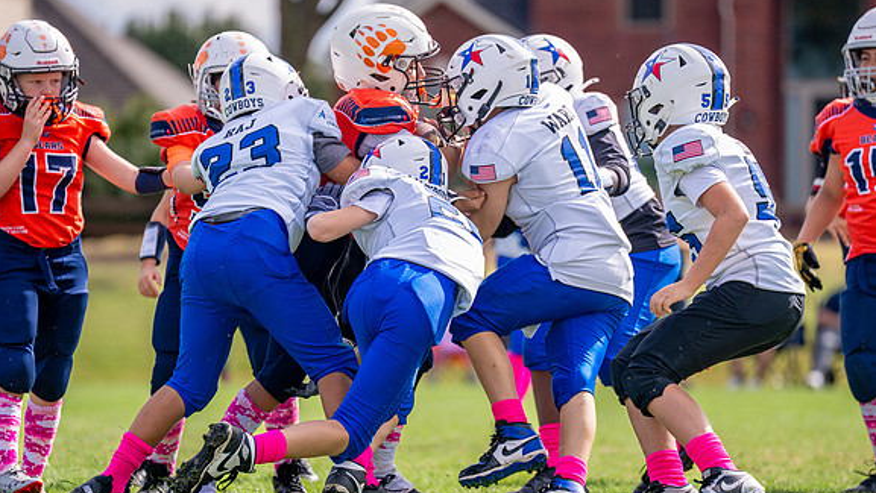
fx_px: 6134
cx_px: 407
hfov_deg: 8.2
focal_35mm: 264
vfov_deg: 4.6
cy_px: 303
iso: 400
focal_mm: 200
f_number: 2.8
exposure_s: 1/4000
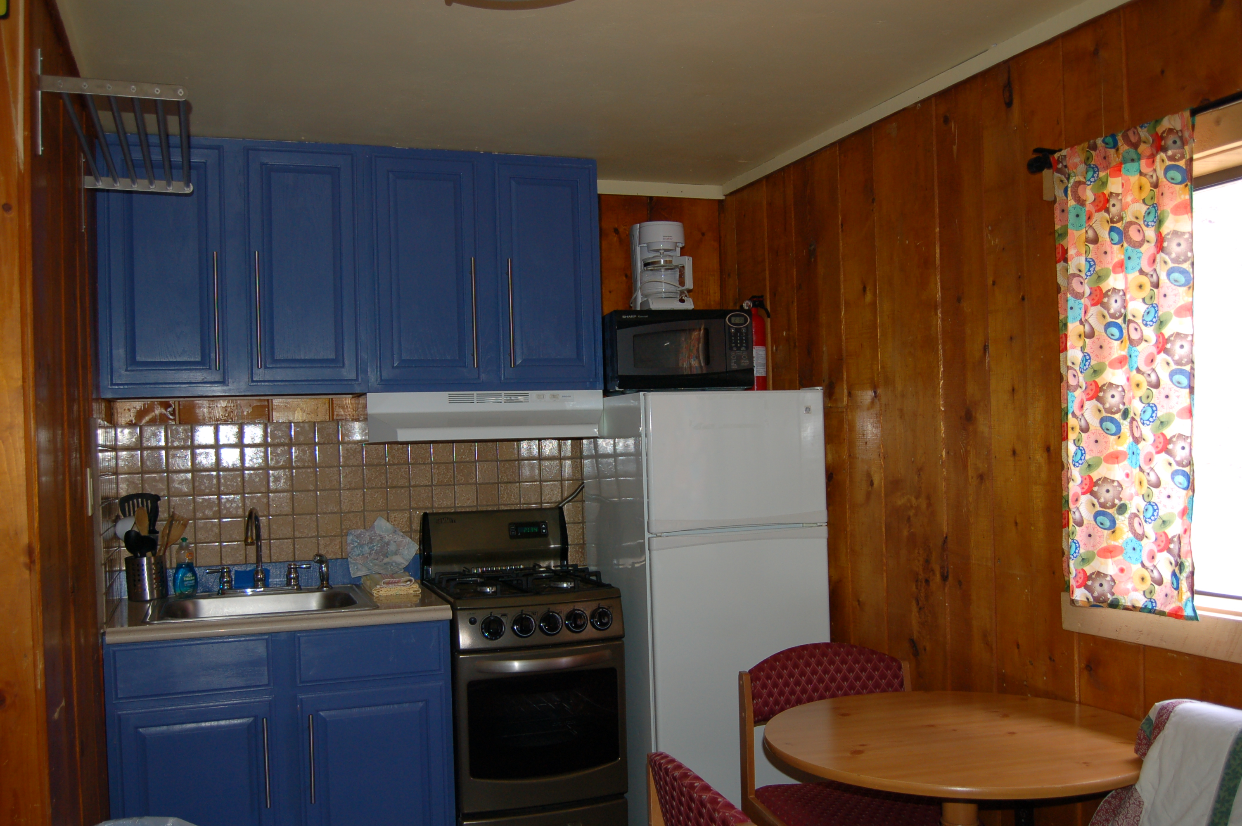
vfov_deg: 43.5
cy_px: 413
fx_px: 1034
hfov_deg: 62.0
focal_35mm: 30
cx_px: 621
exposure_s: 1/60
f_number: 3.8
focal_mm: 20
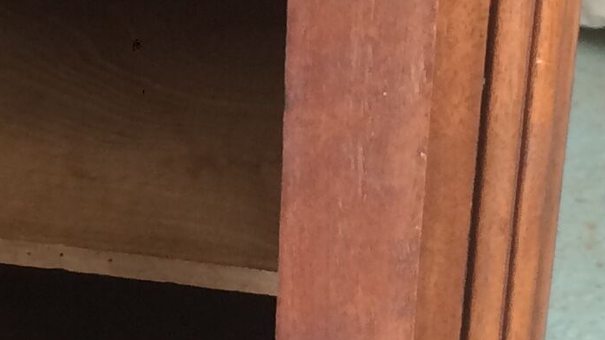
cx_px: 123
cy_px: 59
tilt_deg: -29.0
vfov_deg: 8.1
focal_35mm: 149
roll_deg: +0.5
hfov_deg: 14.3
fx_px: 2390
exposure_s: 1/33
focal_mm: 4.15
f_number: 2.2
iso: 32
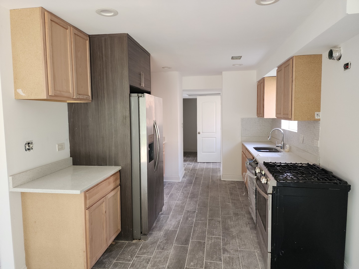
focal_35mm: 23
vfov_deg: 58.9
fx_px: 239
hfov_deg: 73.9
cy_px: 134
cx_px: 180
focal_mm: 6.4
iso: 200
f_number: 1.8
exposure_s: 1/180
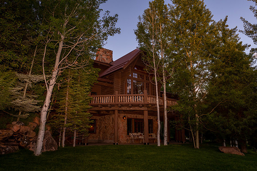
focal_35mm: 27
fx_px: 193
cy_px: 85
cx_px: 126
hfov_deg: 67.3
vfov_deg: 47.9
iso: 1250
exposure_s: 1/320
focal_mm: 26
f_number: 8
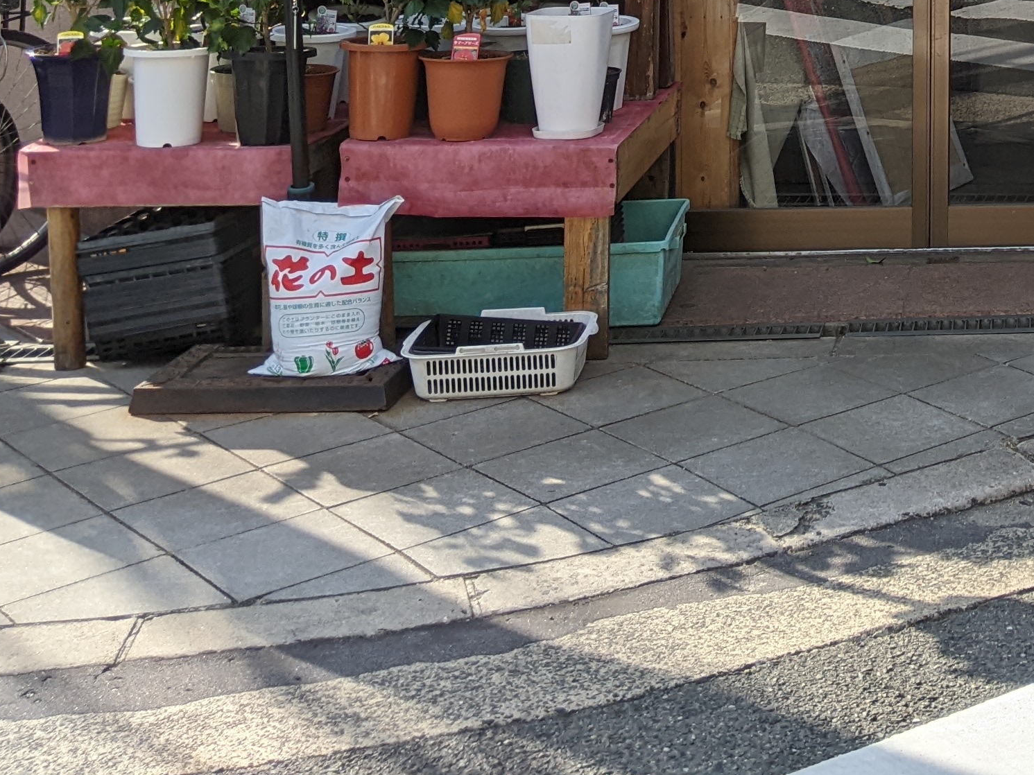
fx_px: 2180
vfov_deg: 18.6
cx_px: 1233
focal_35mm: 73
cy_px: -270
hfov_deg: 24.3
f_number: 1.8
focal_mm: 4.44
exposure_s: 1/809
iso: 49
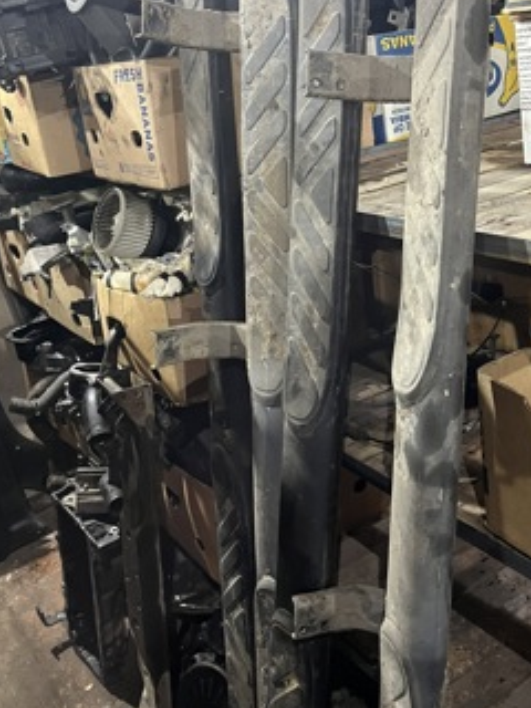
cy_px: 274
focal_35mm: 39
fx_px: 798
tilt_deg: -19.0
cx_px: 350
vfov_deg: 47.5
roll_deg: +6.1
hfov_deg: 36.5
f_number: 1.6
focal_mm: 5.1
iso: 500
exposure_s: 1/50
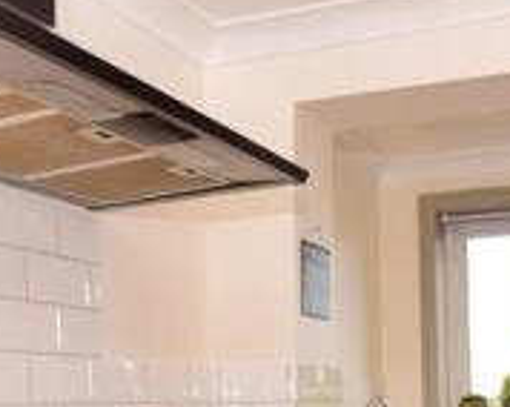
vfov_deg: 27.5
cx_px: 344
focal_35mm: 52
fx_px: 784
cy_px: 403
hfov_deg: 35.6
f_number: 6.3
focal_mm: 10
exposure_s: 1/160
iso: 400
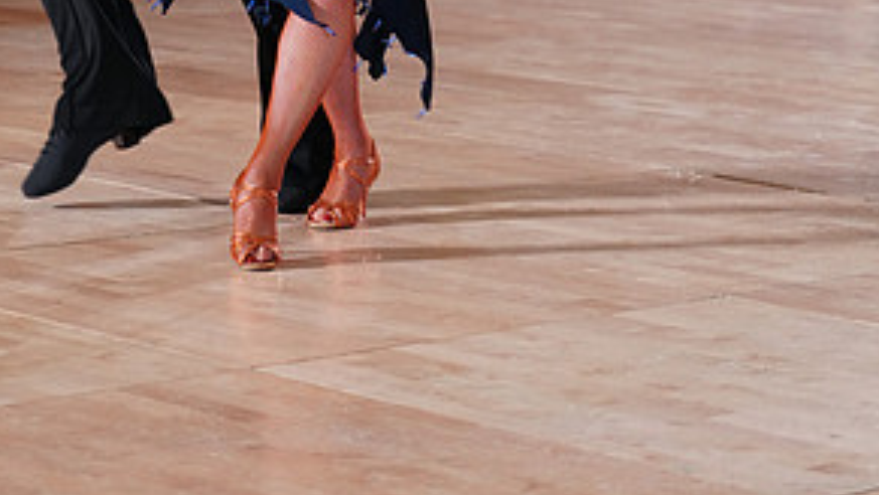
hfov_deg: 14.7
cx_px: 328
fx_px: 3404
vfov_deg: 8.1
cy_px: -338
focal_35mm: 146
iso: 2500
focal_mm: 70
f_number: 2.8
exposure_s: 1/400
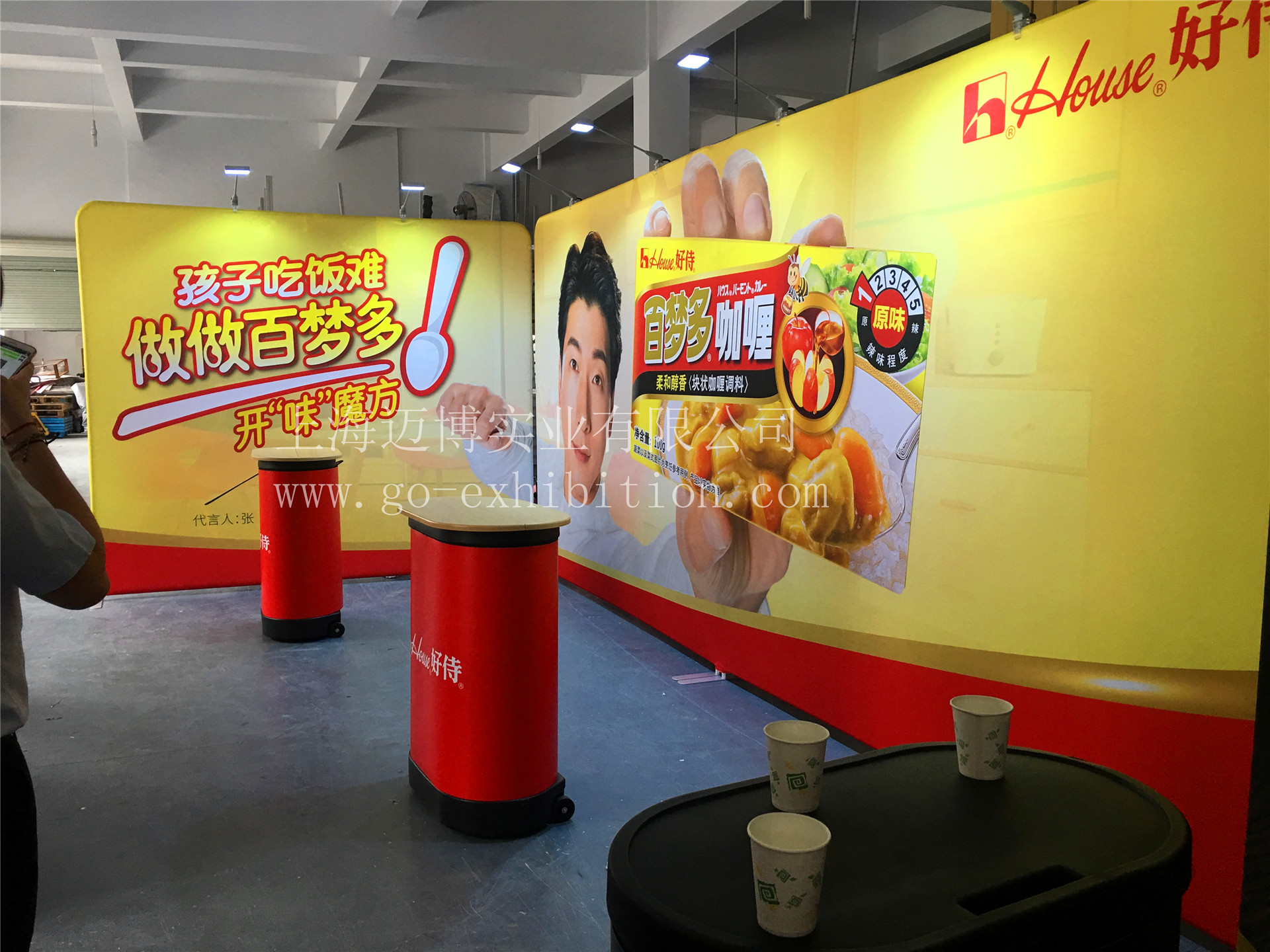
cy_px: 476
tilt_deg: -5.6
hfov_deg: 61.7
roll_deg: +0.4
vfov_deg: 48.2
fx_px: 1064
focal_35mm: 29
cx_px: 635
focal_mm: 4.15
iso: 40
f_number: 2.2
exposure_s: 1/33
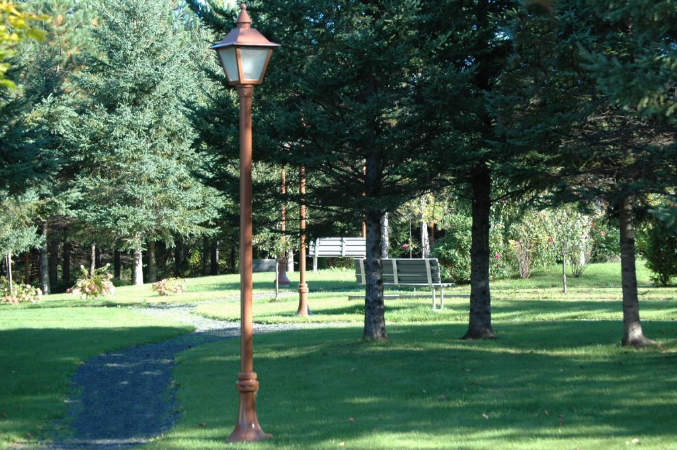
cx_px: 338
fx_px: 1860
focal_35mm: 99
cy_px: 225
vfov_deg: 13.8
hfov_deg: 20.6
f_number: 5.6
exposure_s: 1/125
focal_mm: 66
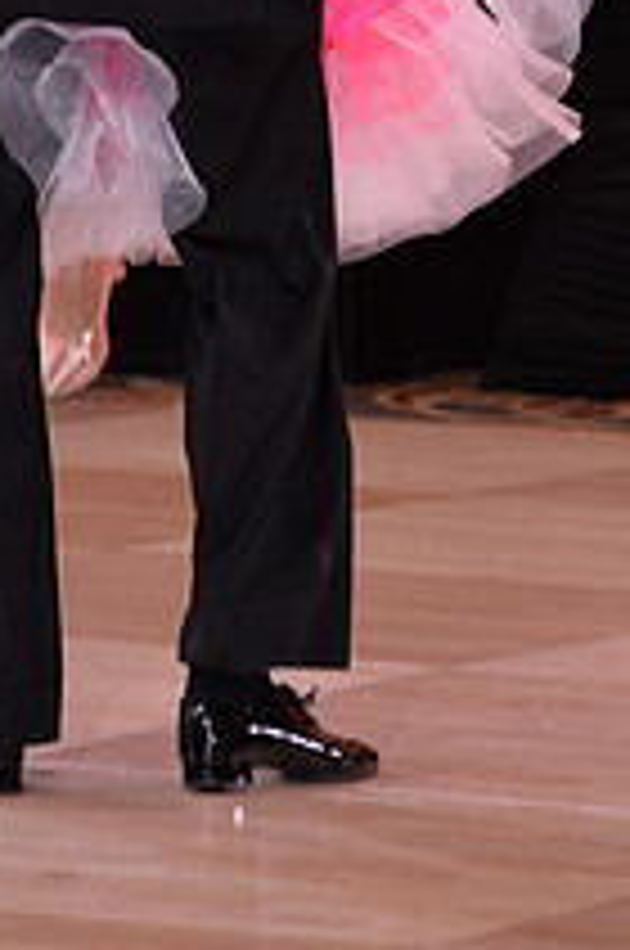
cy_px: -302
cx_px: -52
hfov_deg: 4.0
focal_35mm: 343
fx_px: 9033
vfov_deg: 6.0
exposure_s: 1/250
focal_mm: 125
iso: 1600
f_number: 6.3
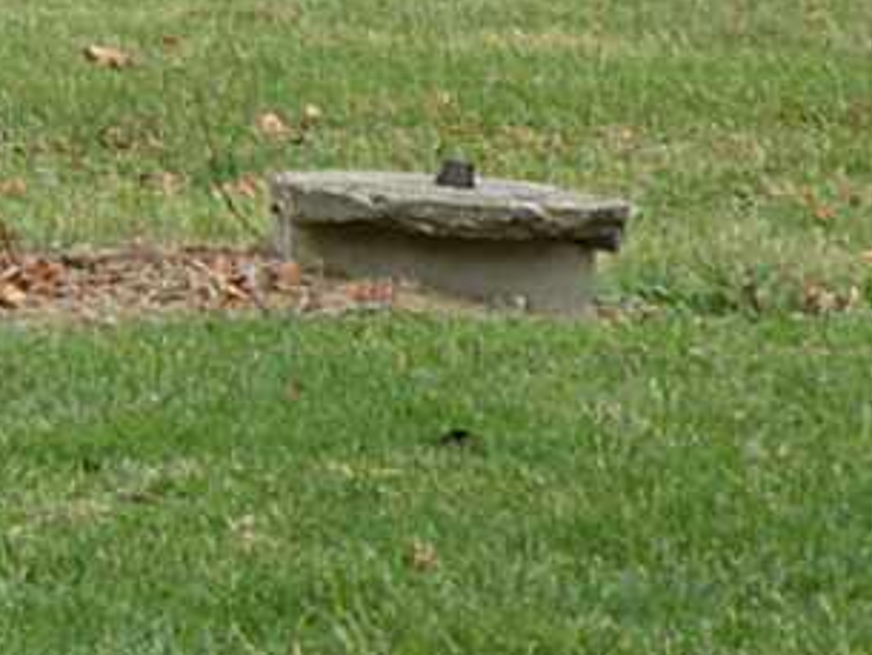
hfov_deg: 4.8
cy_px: 206
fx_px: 10257
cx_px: -249
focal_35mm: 407
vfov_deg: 3.7
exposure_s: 1/54
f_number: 4.5
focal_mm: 27.4
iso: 152
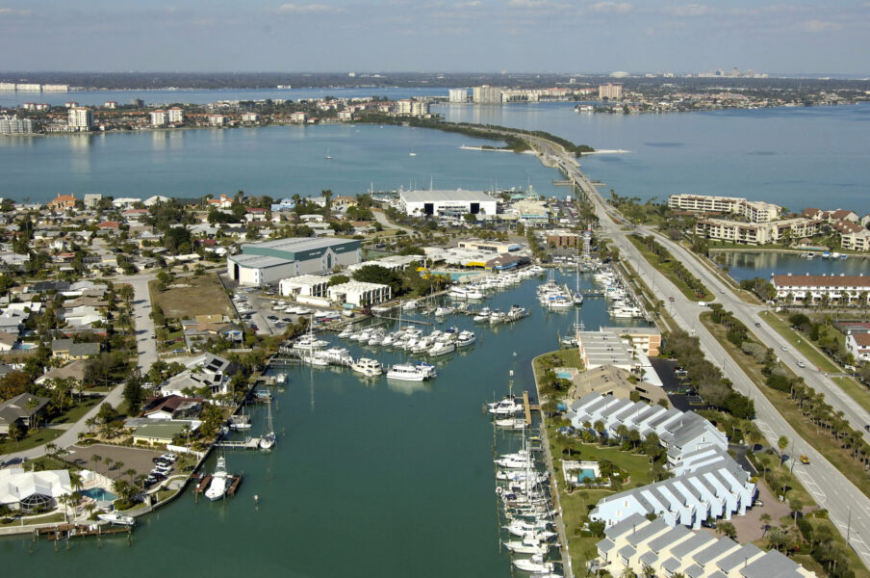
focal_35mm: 51
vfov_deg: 26.4
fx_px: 1231
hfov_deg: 38.9
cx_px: 435
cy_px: 289
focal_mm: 34
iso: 400
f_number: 9.5
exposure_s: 1/1000
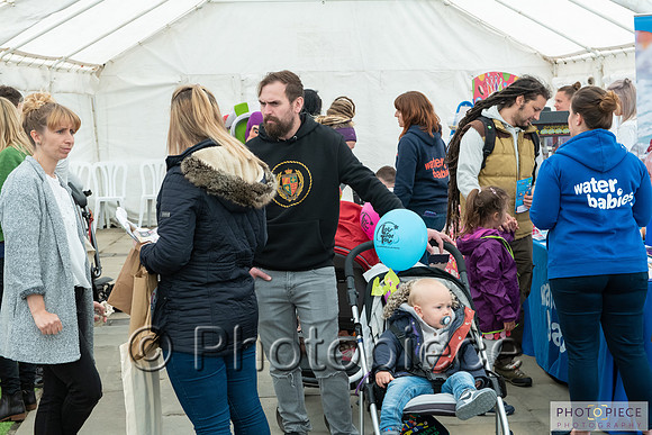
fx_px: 1087
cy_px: 218
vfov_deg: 22.6
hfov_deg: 33.4
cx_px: 326
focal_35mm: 60
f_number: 8
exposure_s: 1/160
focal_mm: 60
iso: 1400
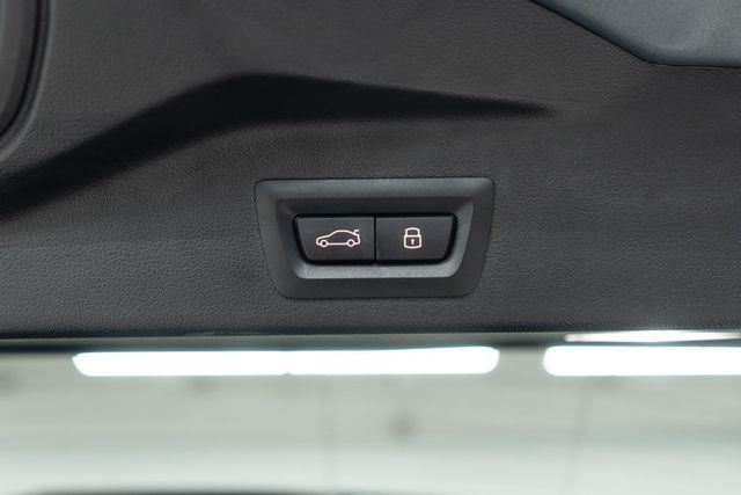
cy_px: 248
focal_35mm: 42
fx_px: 865
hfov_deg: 46.4
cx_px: 370
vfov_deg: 31.9
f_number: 3.2
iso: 800
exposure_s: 1/40
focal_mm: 28
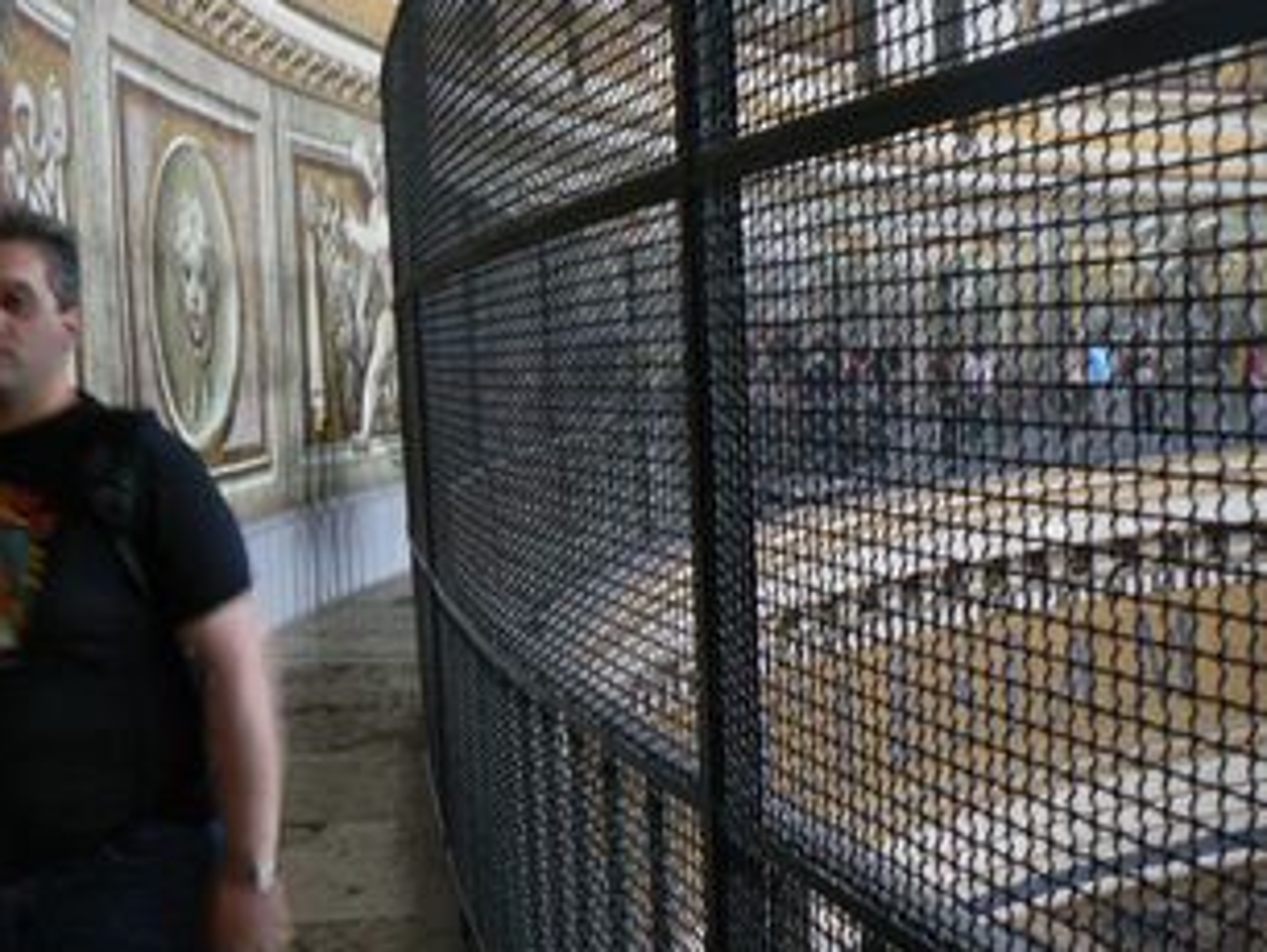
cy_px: 555
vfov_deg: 30.9
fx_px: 1722
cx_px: 460
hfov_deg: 40.1
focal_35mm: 47
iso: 200
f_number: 2.8
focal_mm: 6
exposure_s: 1/13
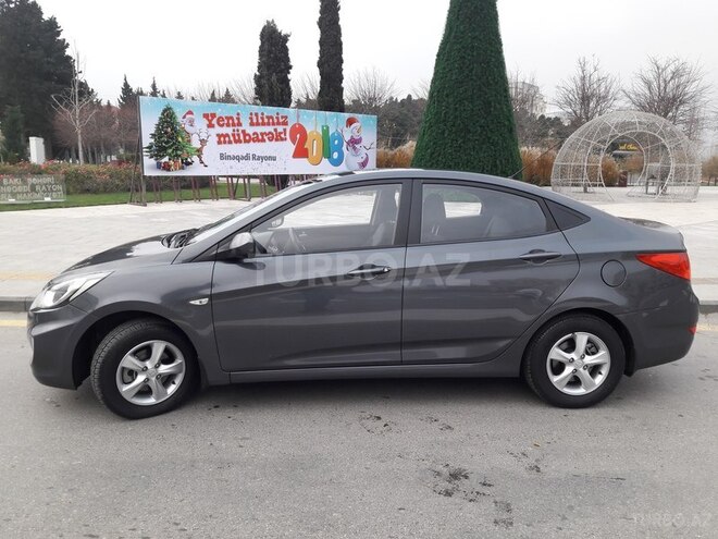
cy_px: 270
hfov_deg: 63.4
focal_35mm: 28
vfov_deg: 49.7
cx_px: 359
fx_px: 581
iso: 40
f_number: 1.9
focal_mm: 3.7
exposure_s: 1/148
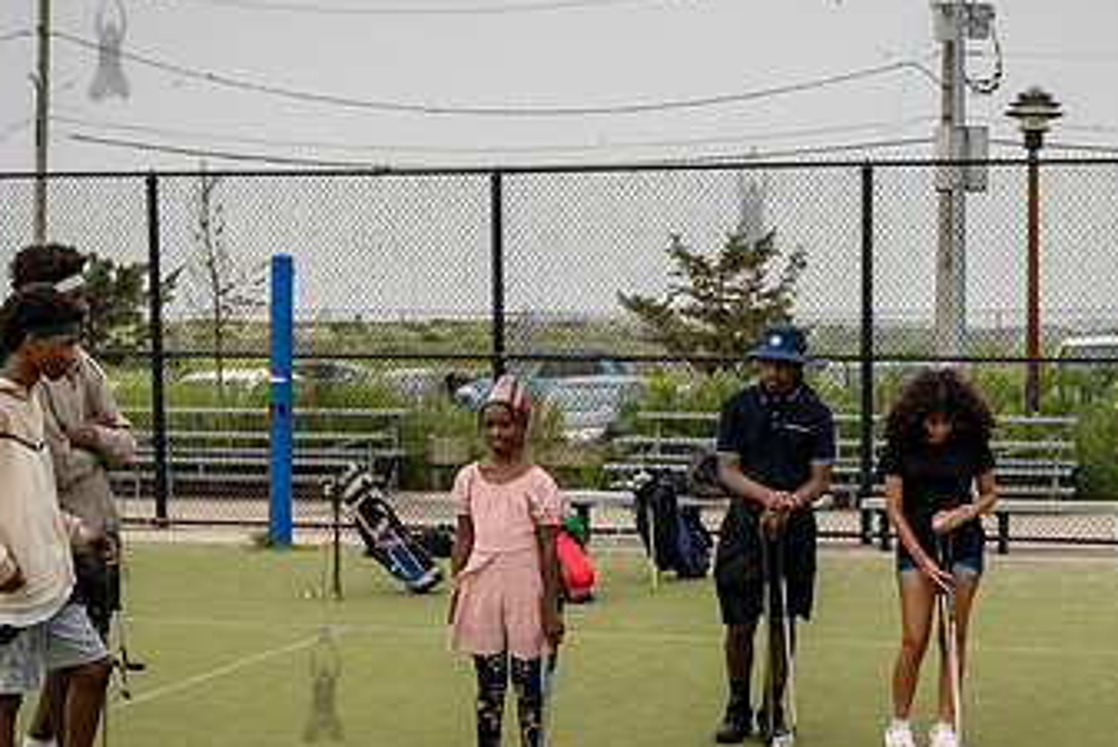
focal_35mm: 64
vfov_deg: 21.2
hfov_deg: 31.0
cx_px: 792
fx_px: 1988
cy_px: 501
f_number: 4
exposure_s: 1/1600
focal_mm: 28
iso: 200
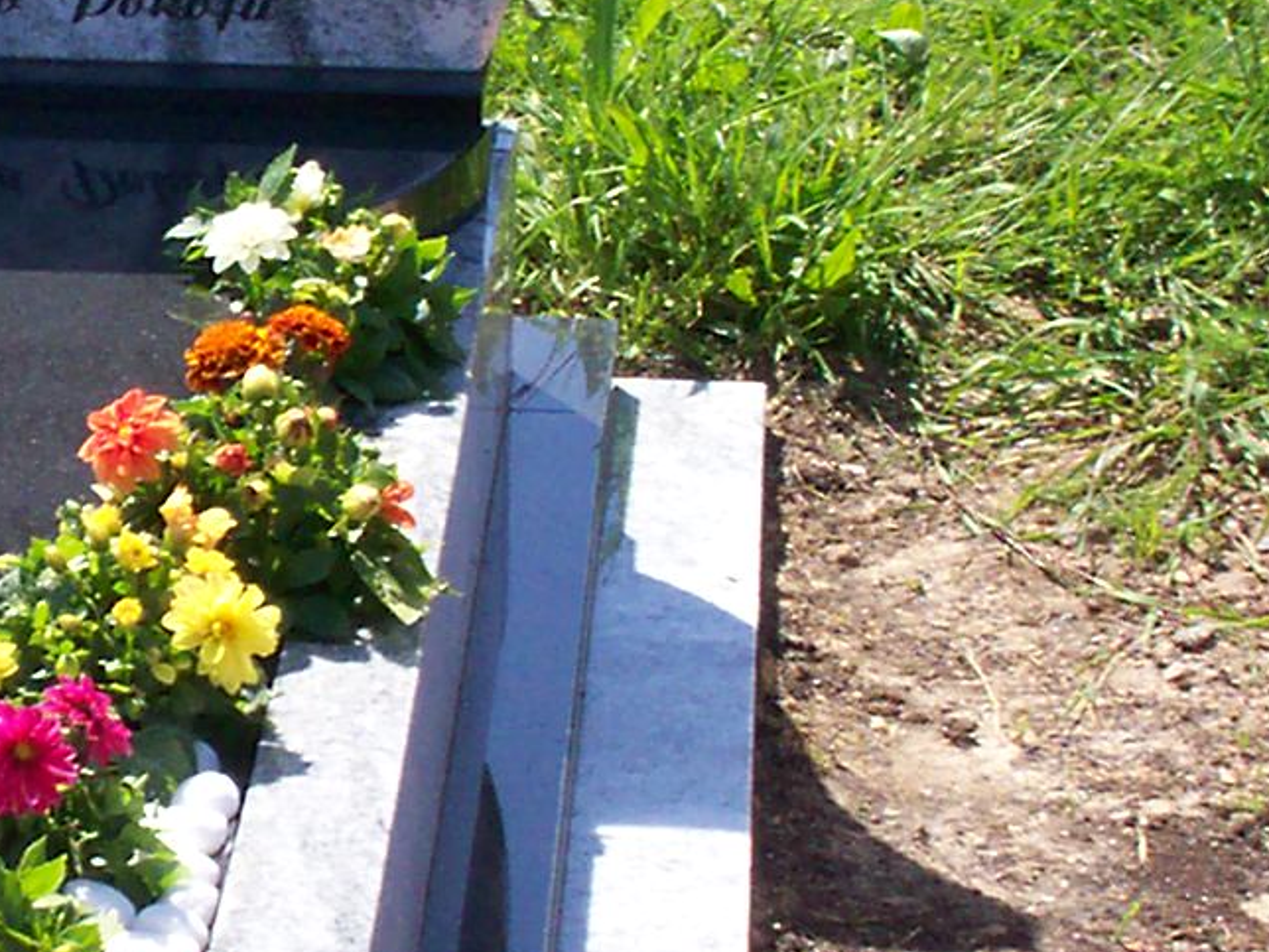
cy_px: 394
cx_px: -91
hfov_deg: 13.5
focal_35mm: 144
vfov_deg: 10.3
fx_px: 5279
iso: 100
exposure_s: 1/395
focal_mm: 6
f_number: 4.5
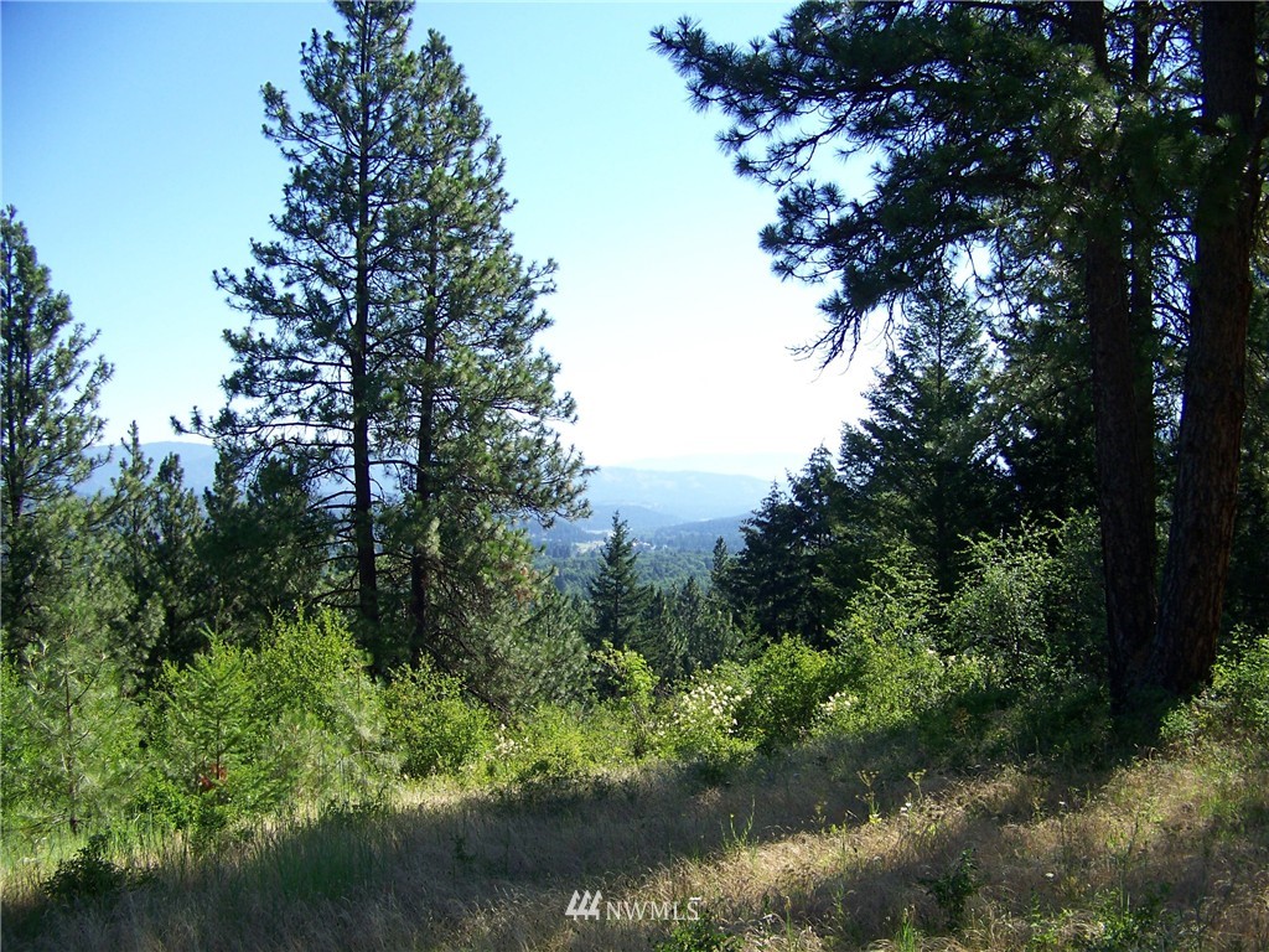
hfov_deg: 51.4
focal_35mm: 36
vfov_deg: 39.7
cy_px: 476
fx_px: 1320
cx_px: 634
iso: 64
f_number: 2.8
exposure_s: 1/400
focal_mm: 5.85
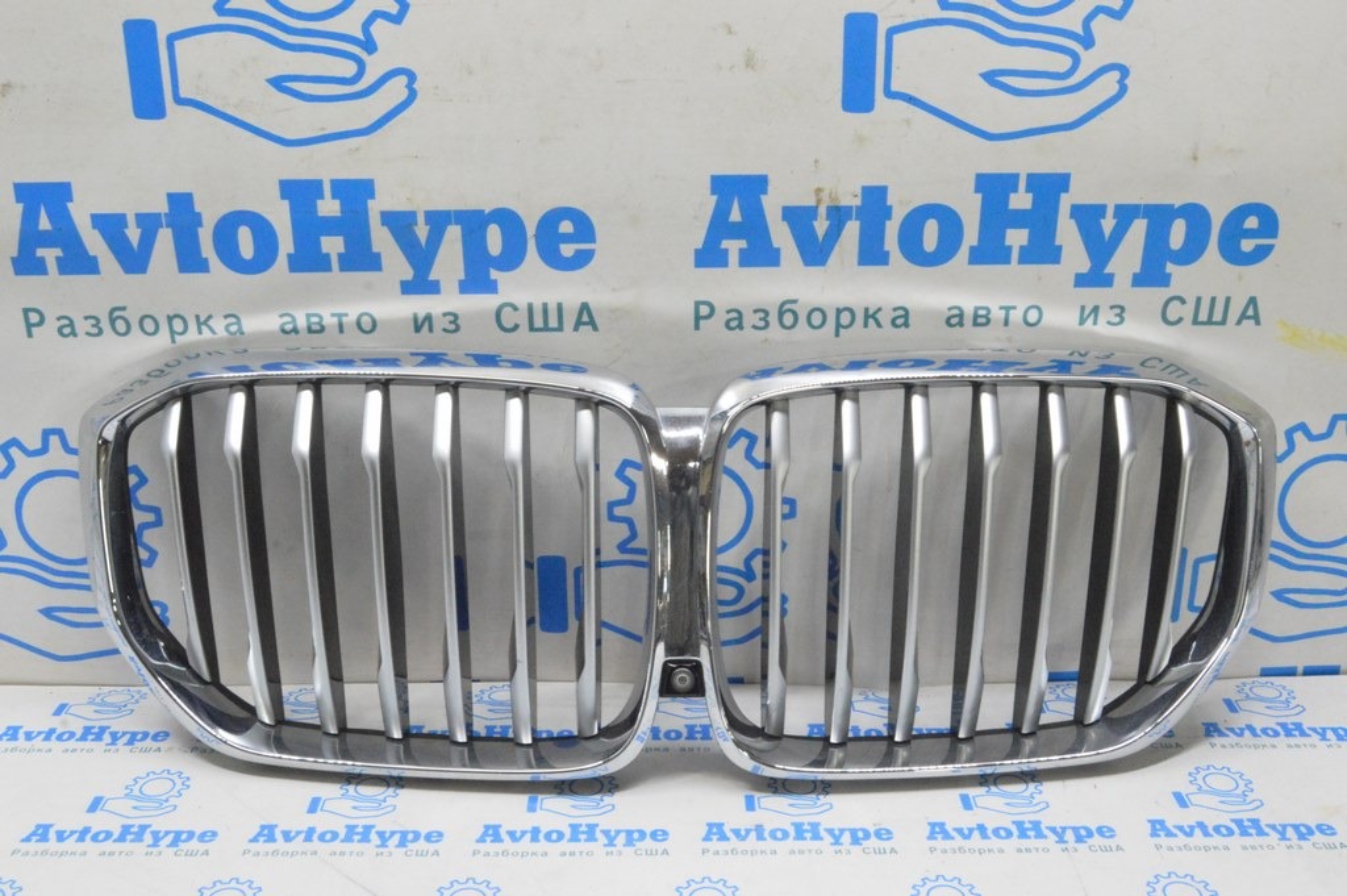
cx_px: 674
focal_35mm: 39
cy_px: 448
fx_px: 1458
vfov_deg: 34.2
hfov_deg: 49.6
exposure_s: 1/20
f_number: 20
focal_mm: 26
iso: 6400
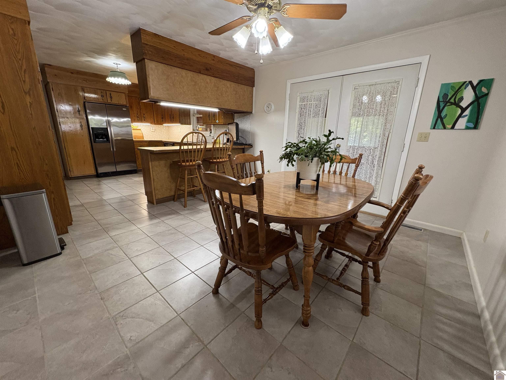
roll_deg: -1.5
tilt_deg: -15.0
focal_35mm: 14
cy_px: 190
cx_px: 253
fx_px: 205
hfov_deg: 102.1
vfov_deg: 85.7
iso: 400
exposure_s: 1/120
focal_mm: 2.22
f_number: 2.2
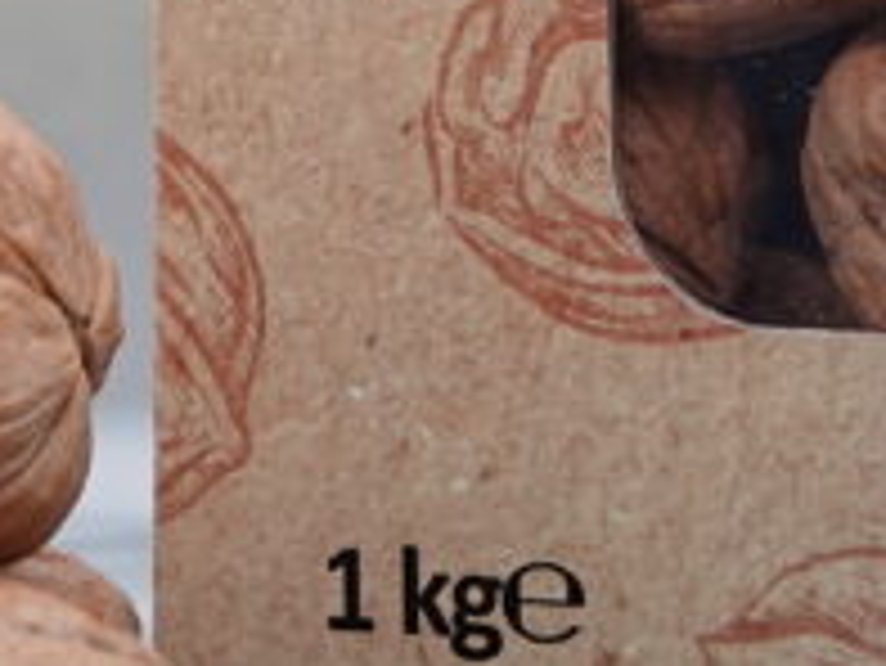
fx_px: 17825
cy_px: -716
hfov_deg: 2.8
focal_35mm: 696
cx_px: 931
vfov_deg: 2.1
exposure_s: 1/125
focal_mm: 43.48
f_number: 4
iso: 100
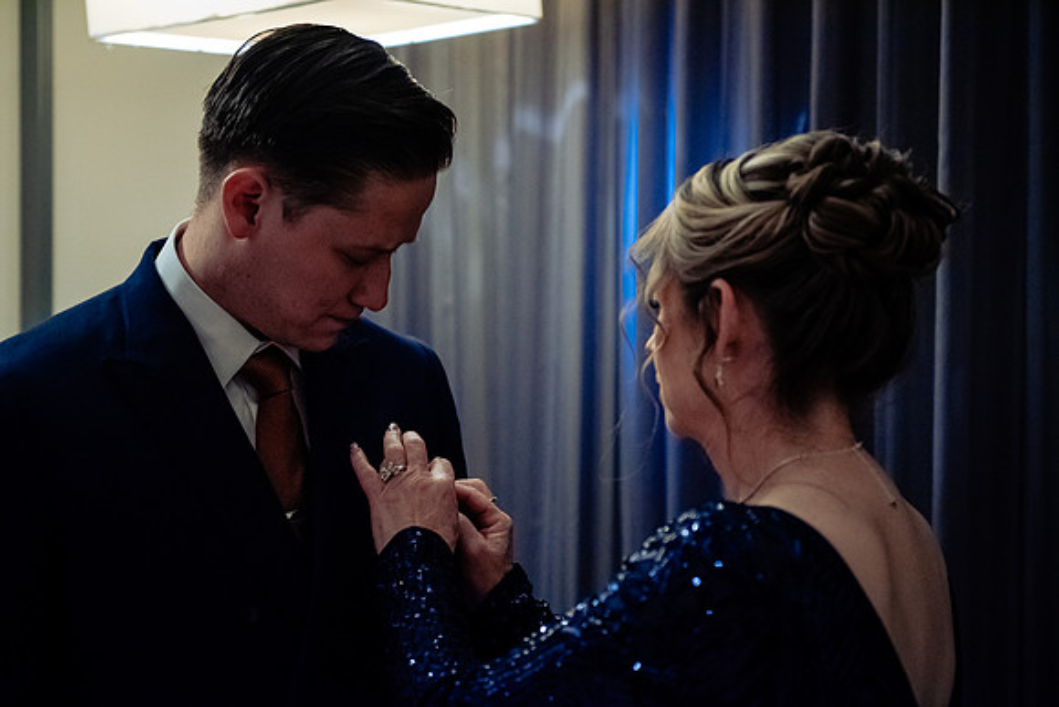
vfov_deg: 19.5
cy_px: 354
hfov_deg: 28.8
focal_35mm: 70
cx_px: 530
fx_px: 2060
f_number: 2.8
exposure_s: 1/100
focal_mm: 70
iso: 6400
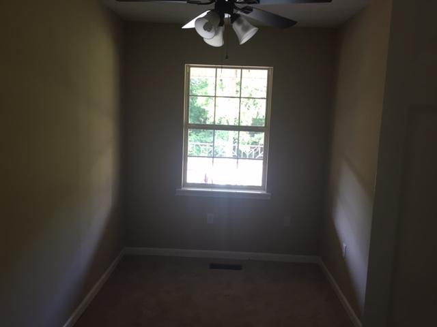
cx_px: 218
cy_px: 164
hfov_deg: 61.7
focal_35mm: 29
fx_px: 366
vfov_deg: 48.2
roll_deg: -2.6
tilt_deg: -5.9
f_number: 2.2
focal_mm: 4.15
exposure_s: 1/30
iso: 64
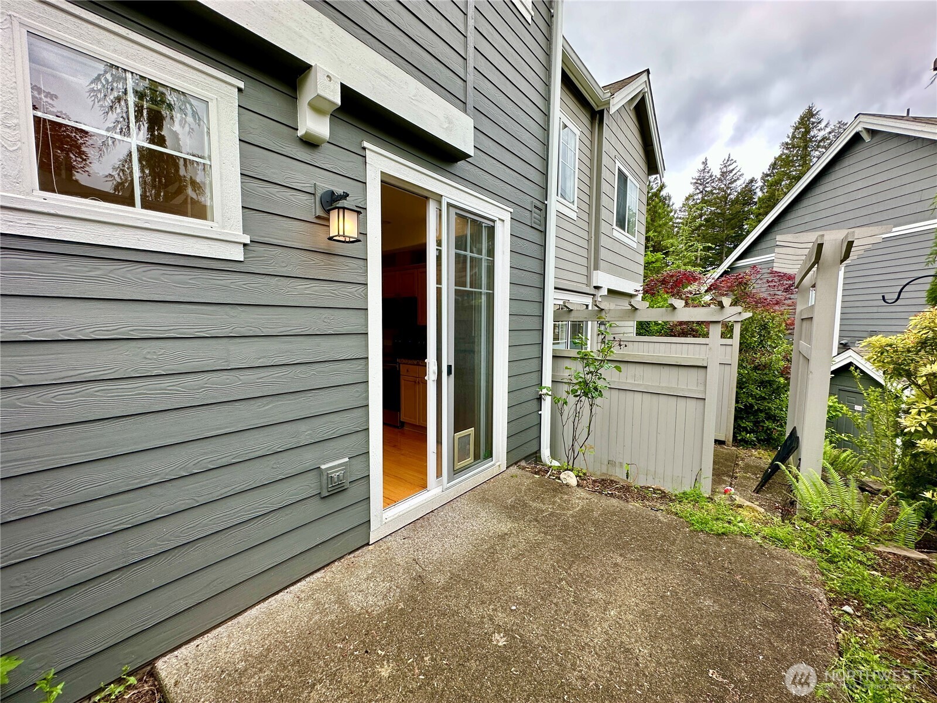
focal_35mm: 14
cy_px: 352
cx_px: 468
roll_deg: -0.5
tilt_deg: -4.8
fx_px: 379
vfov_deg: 85.7
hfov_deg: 102.1
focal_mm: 2.22
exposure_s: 1/264
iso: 40
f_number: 2.2
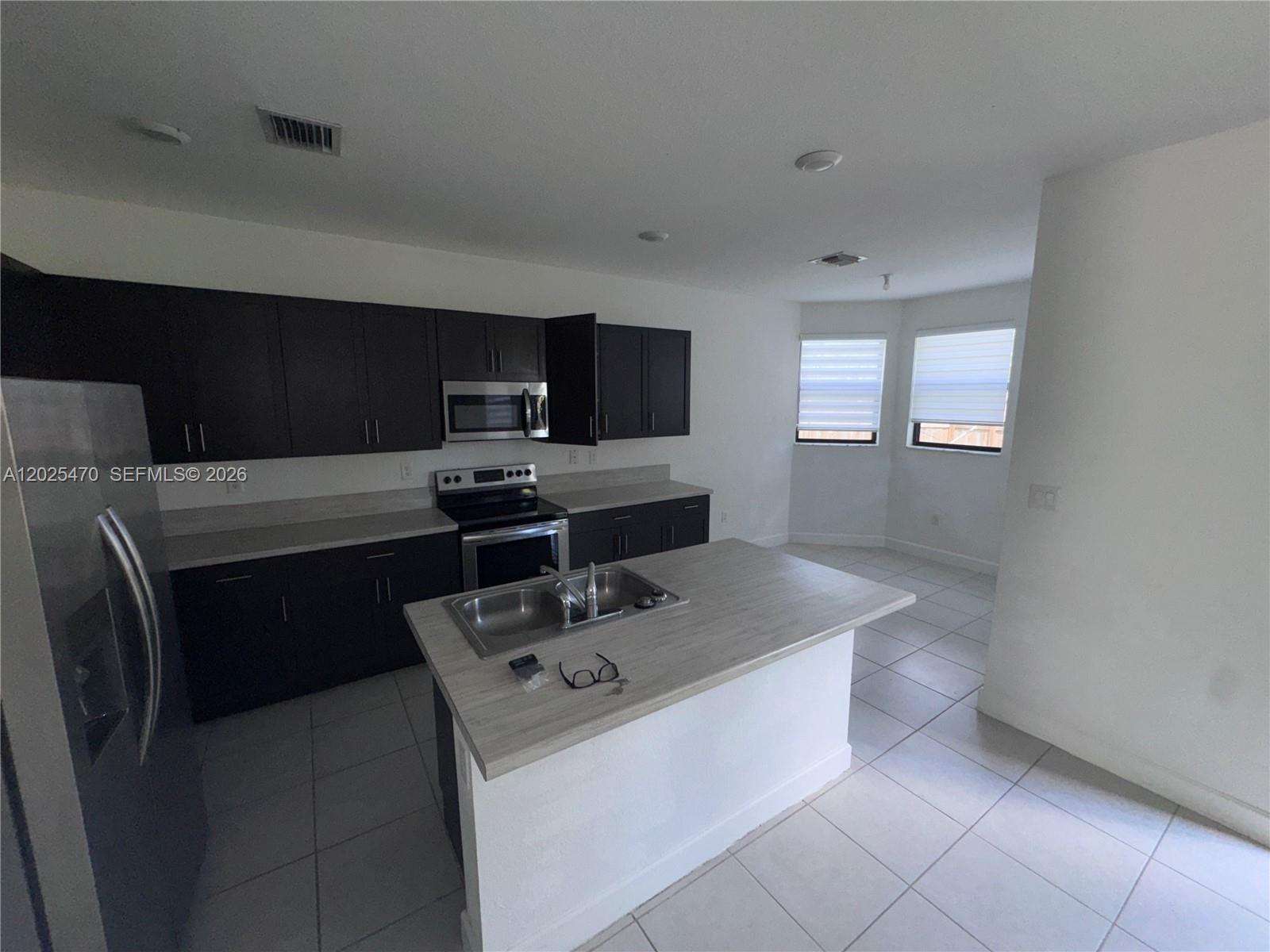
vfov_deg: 85.7
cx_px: 635
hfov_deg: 102.1
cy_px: 476
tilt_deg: -8.6
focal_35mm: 14
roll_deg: -0.6
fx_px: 514
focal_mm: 2.22
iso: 50
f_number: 2.2
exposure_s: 1/122
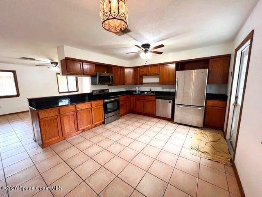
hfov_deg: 106.2
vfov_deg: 89.9
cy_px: 98
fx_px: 98
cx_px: 131
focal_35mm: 13
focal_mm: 1.57
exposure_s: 1/60
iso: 160
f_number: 1.8
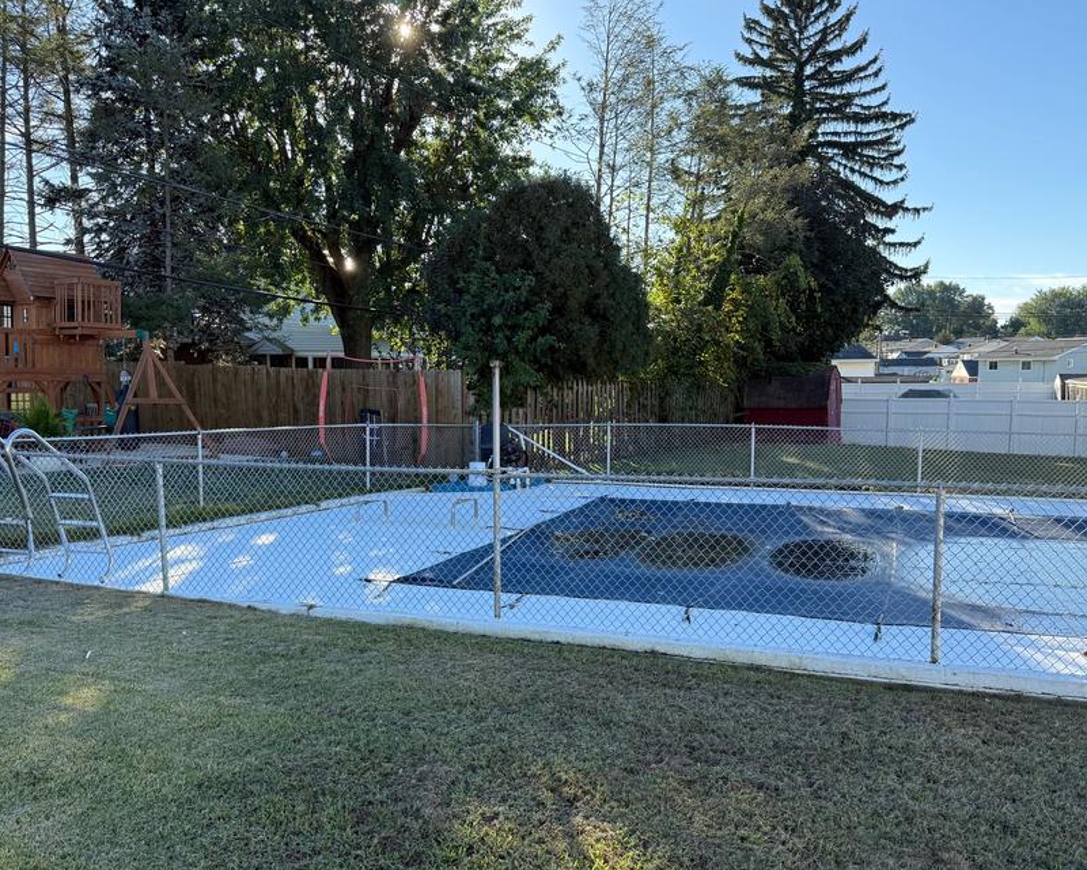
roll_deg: +0.5
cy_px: 483
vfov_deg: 48.4
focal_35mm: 30
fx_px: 965
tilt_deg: -2.0
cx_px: 533
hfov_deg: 58.8
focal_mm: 6.76
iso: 100
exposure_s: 1/1230
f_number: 1.78
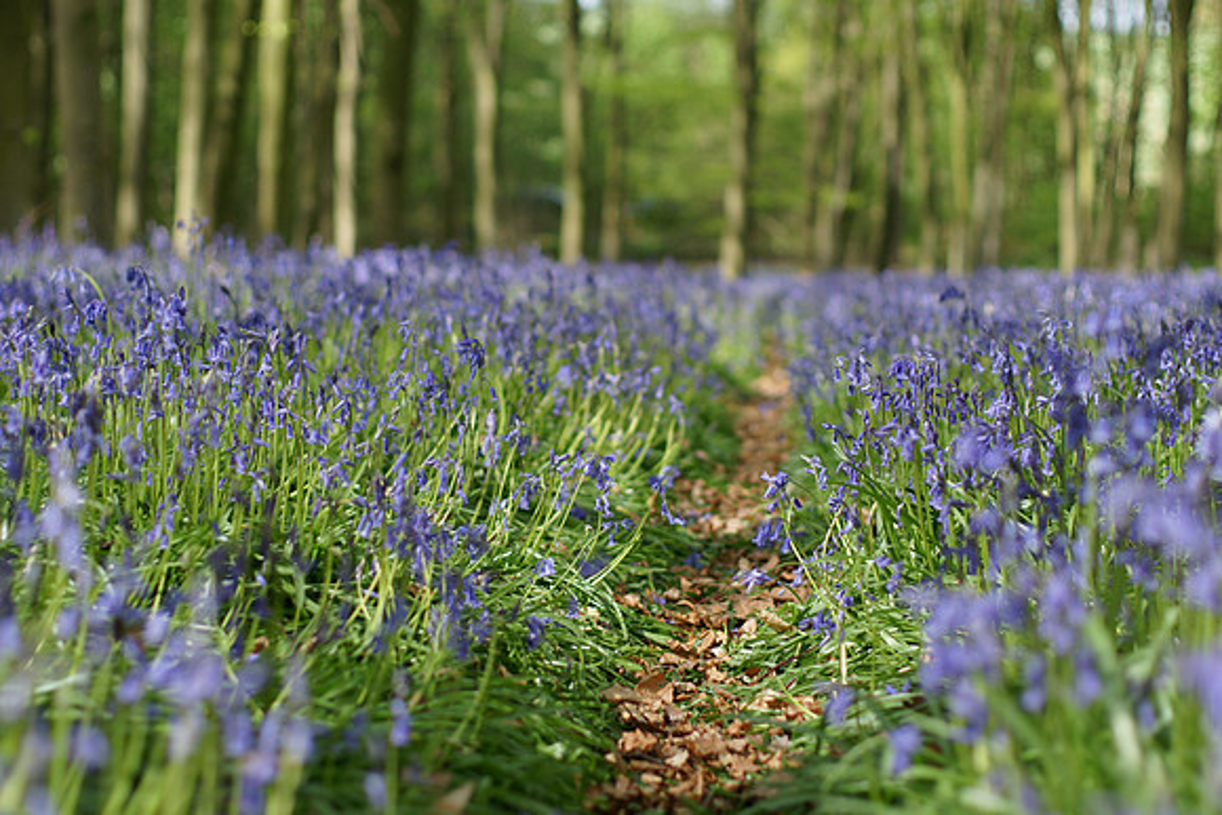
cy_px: 408
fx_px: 2546
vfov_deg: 18.2
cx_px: 611
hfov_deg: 27.0
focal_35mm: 75
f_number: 2
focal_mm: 50
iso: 200
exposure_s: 1/1500
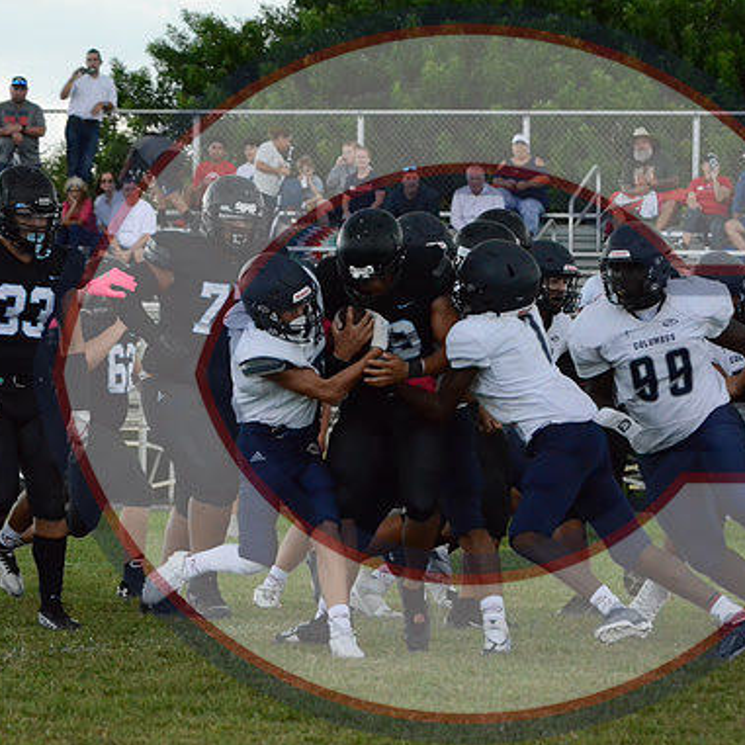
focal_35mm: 271
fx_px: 6599
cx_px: 460
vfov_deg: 6.5
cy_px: 373
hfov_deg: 6.5
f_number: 9
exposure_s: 1/4000
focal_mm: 140
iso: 6400
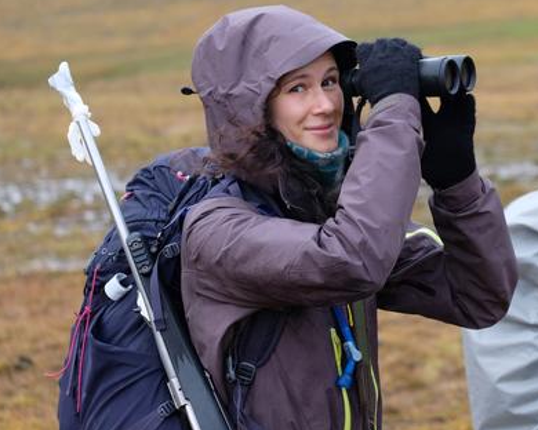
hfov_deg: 13.7
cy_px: 161
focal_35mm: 140
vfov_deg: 11.0
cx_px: 454
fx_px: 2229
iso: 250
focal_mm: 55
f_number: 3.5
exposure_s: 1/125
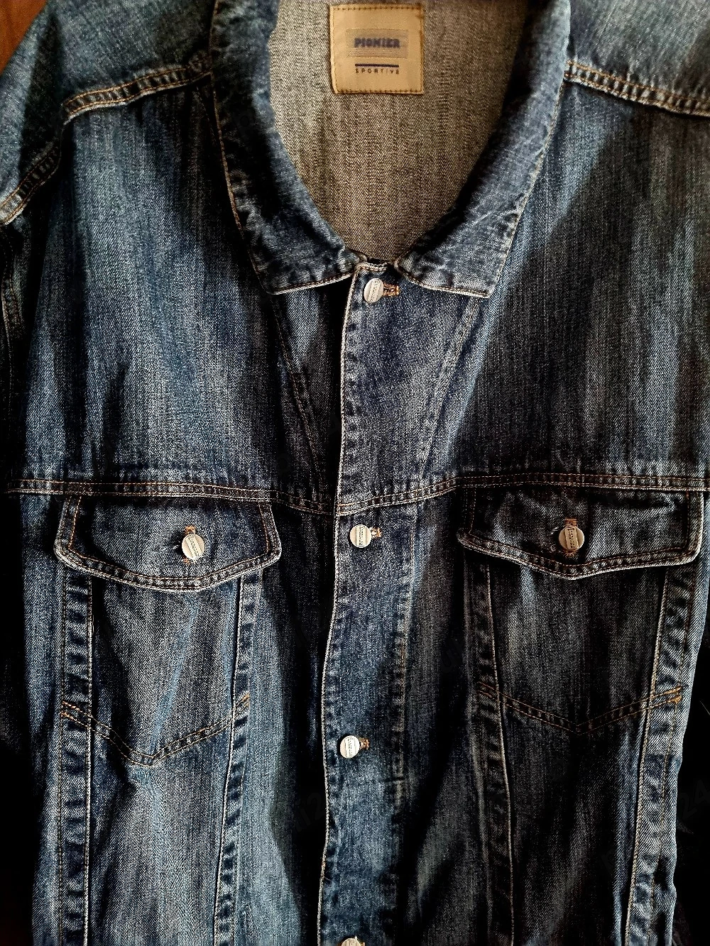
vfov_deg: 67.3
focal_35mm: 26
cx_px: 355
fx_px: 711
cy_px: 473
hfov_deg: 53.1
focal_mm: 5.4
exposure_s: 1/25
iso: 1250
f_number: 1.8
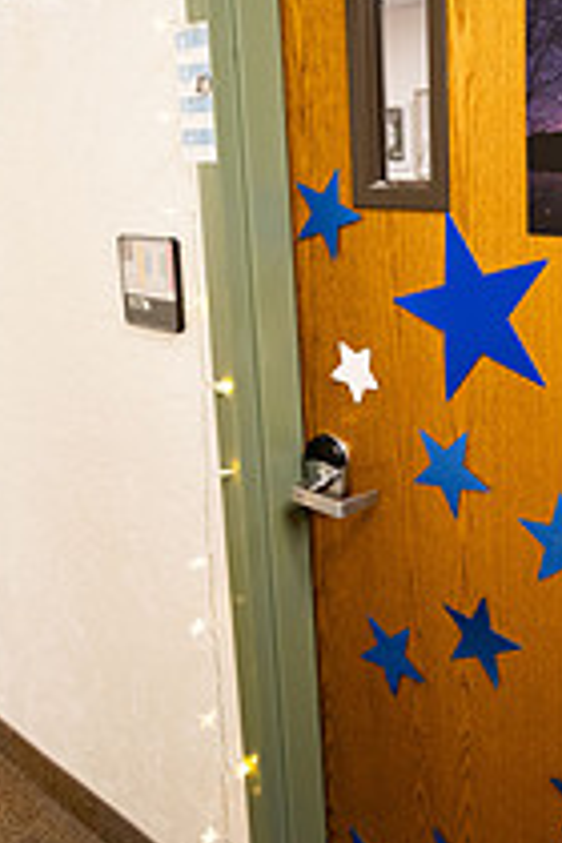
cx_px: 542
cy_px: 269
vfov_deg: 60.2
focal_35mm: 30
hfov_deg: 39.3
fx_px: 702
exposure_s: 1/200
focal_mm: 14
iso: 640
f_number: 2.8
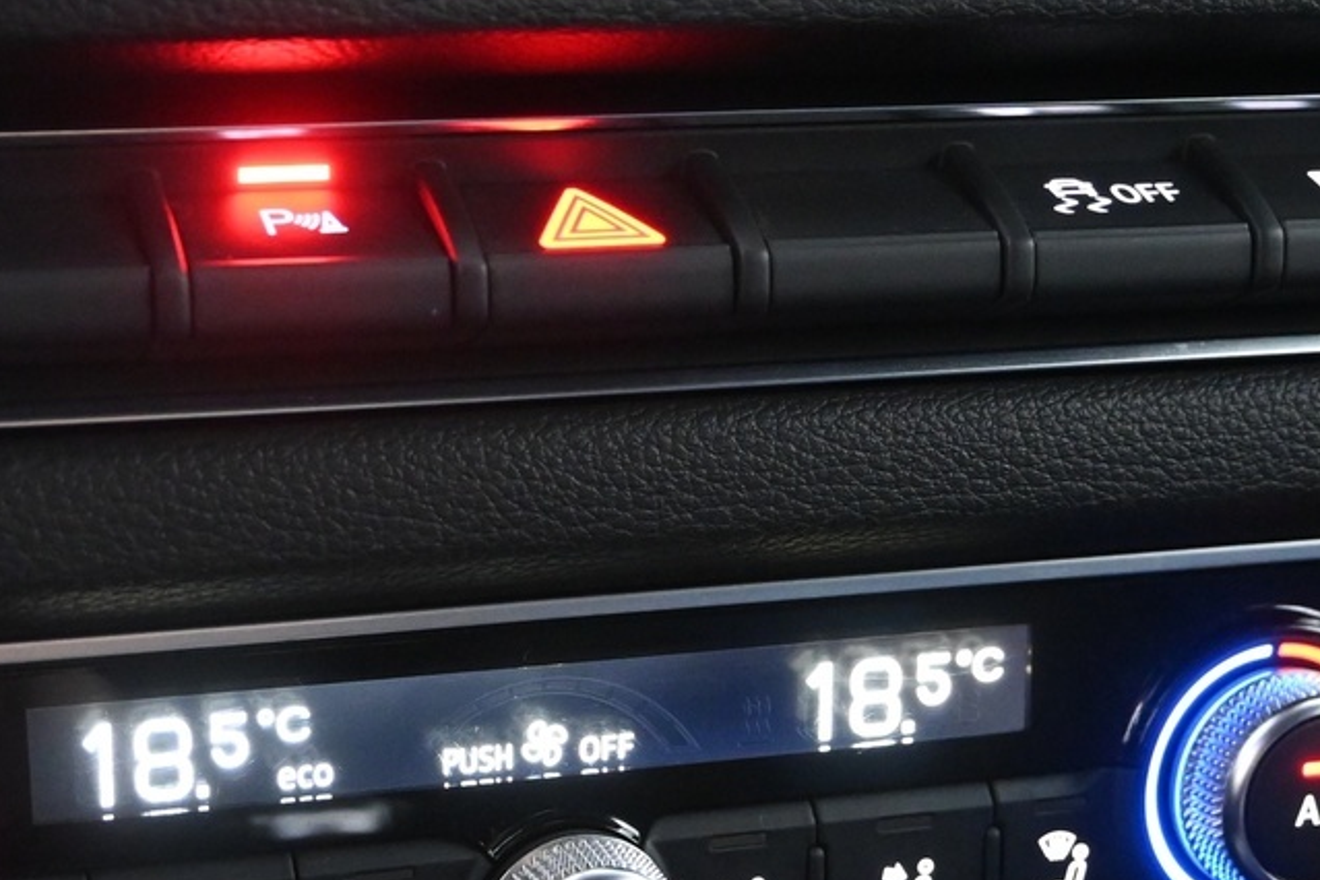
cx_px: 370
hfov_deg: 26.4
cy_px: 651
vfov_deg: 17.8
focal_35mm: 76
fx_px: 2786
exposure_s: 1/10
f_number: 3.8
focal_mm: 20
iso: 3200
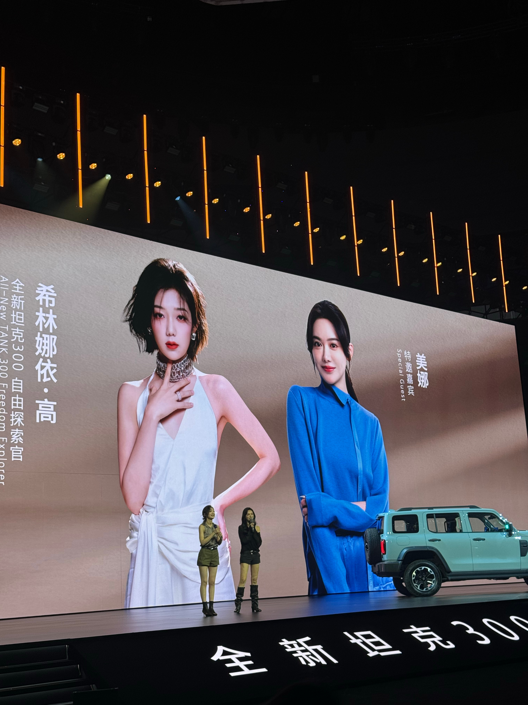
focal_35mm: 48
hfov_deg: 30.3
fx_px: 976
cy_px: 352
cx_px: 264
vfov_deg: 39.7
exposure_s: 1/97
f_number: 1.78
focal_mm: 6.86
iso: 64
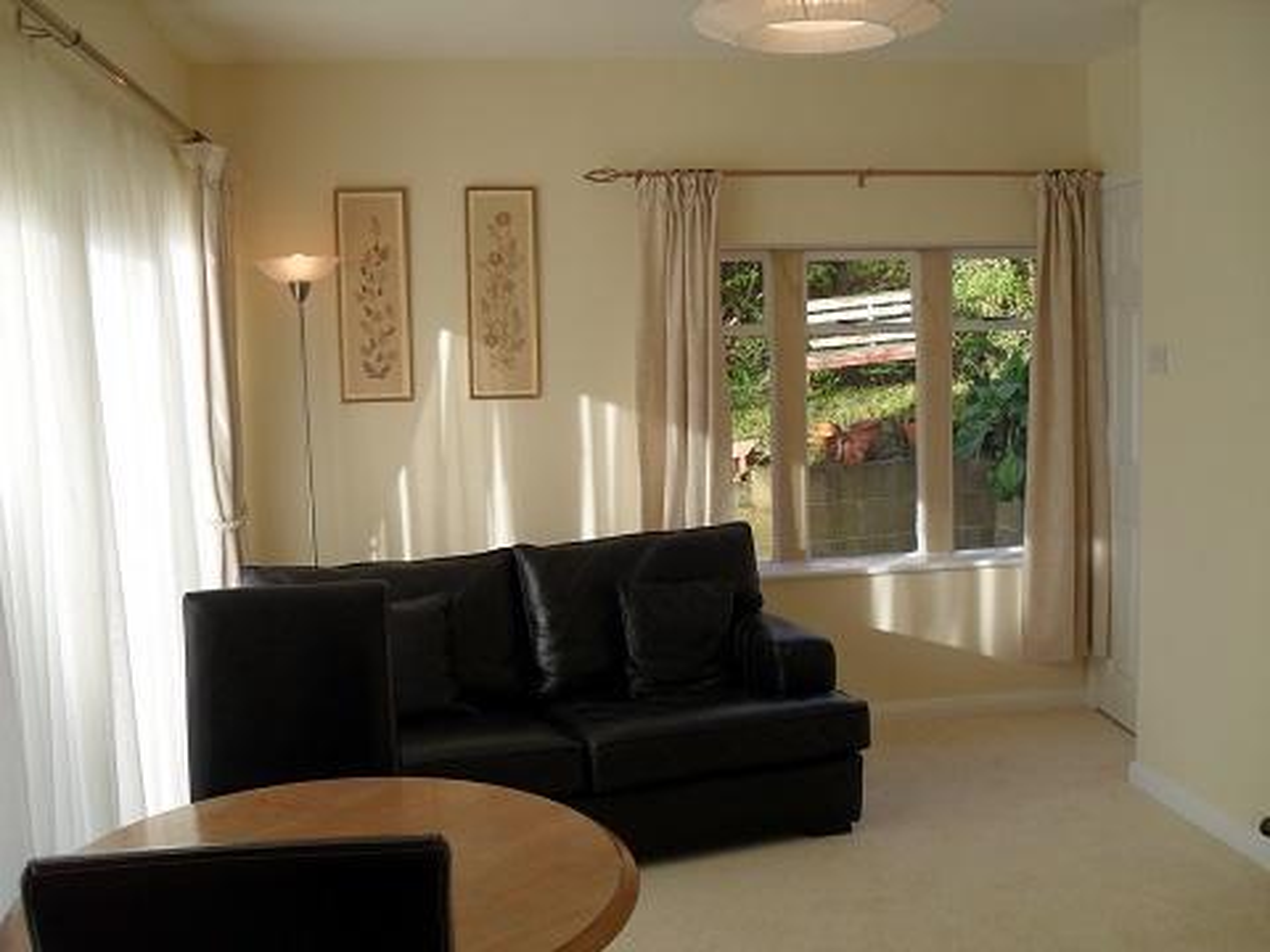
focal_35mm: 35
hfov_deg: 52.6
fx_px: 1284
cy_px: 476
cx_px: 635
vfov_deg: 40.7
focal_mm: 6.2
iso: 100
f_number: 2.8
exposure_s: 1/250
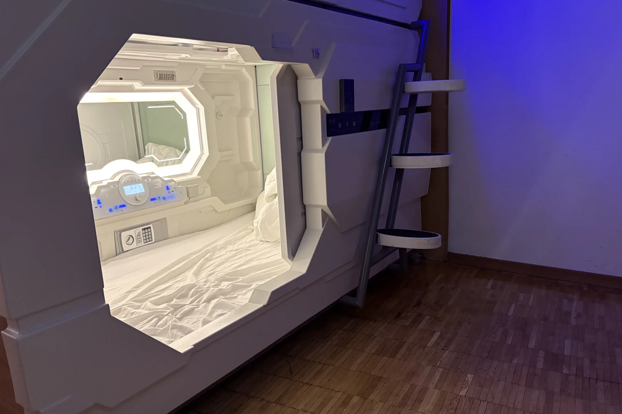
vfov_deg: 46.4
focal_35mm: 28
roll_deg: +2.5
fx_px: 484
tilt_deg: -10.8
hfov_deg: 65.5
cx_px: 319
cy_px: 207
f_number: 1.6
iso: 500
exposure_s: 1/45
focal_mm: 5.96
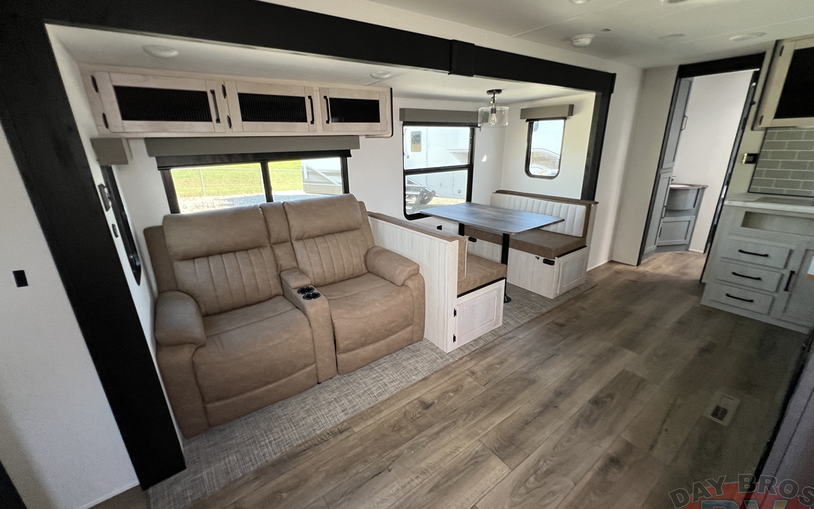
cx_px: 409
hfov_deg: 105.3
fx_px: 311
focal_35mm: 14
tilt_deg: -16.5
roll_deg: -0.4
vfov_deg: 78.6
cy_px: 253
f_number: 1.8
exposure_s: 1/99
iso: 250
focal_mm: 1.57
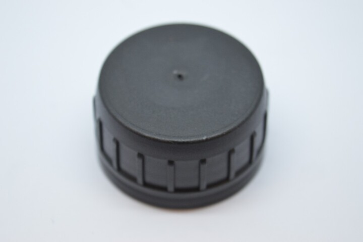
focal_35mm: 78
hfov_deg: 26.0
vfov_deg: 17.5
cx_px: 182
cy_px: 121
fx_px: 786
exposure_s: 1/50
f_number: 5.6
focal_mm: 52
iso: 400
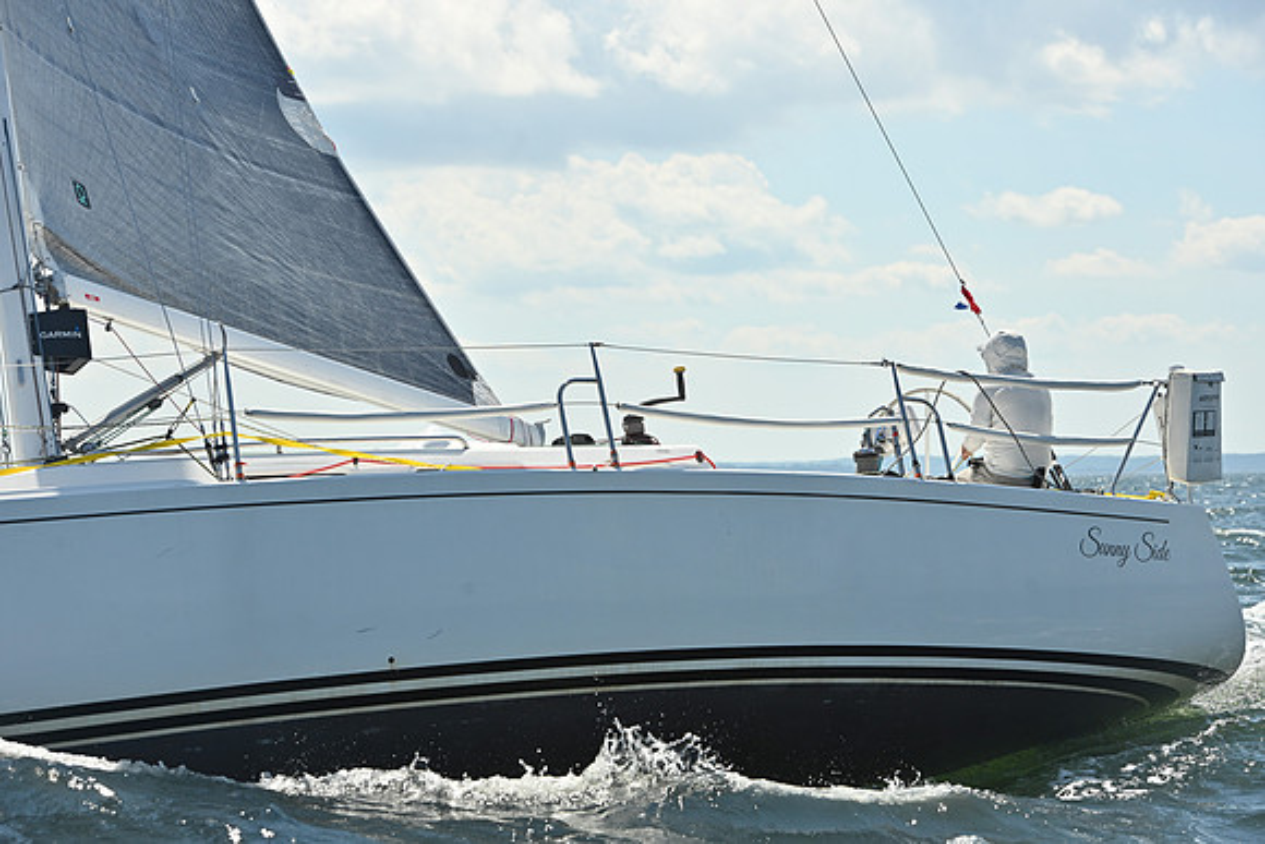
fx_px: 4217
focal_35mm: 120
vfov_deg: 11.4
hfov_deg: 17.1
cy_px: 422
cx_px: 632
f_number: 9
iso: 250
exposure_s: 1/1250
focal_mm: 120
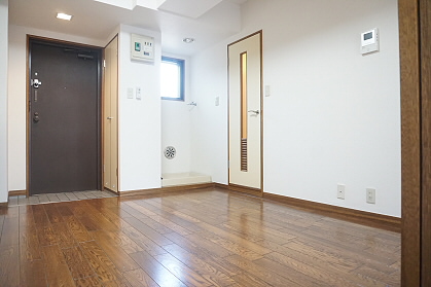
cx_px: 216
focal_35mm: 24
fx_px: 287
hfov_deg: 73.8
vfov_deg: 53.1
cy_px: 144
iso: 2500
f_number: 3.5
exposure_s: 1/160
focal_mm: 16
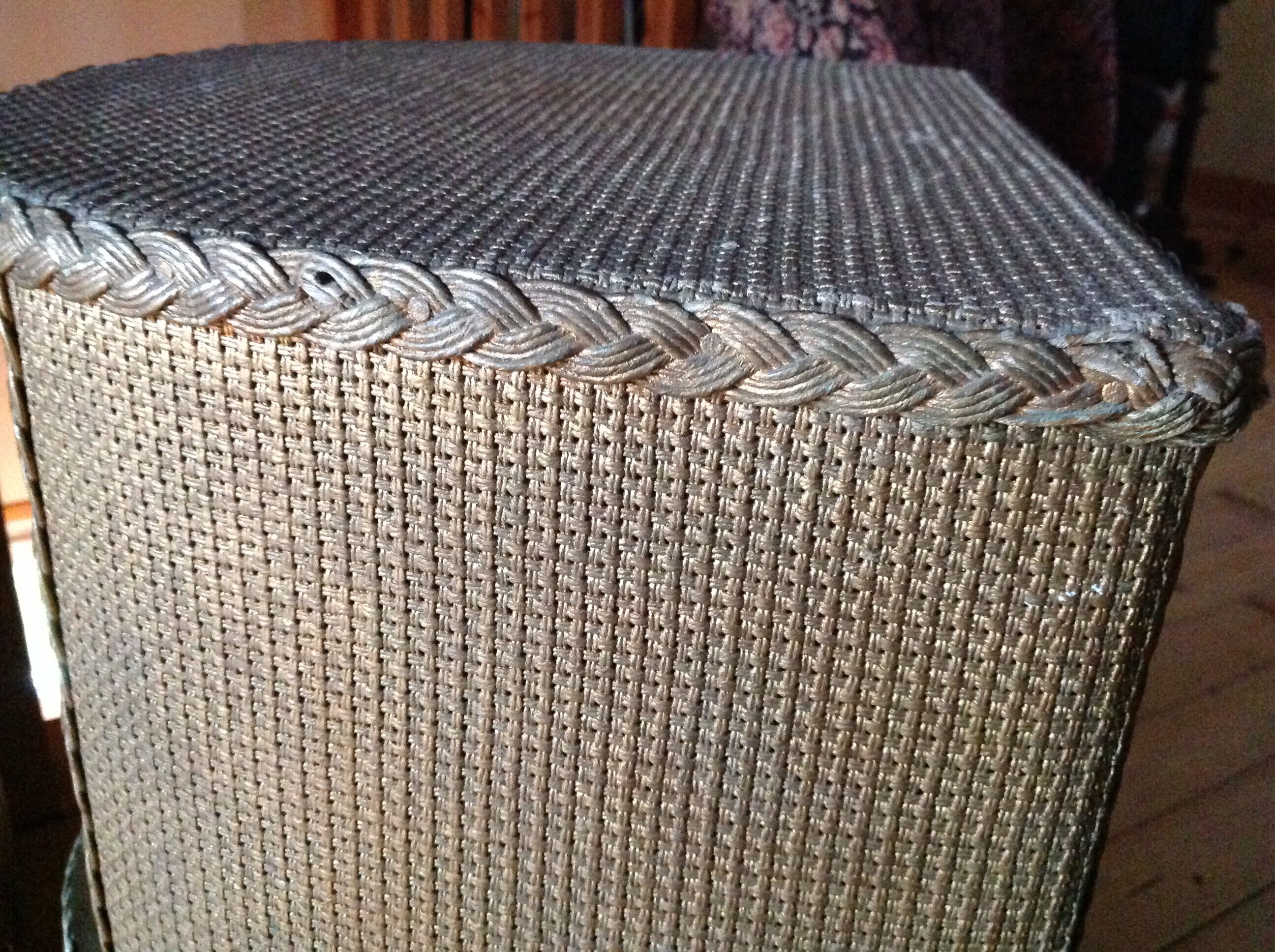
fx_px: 1287
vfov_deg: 40.6
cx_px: 638
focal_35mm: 35
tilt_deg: -24.6
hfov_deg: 52.7
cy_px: 476
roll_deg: -2.2
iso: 800
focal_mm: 4.28
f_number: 2.4
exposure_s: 1/15
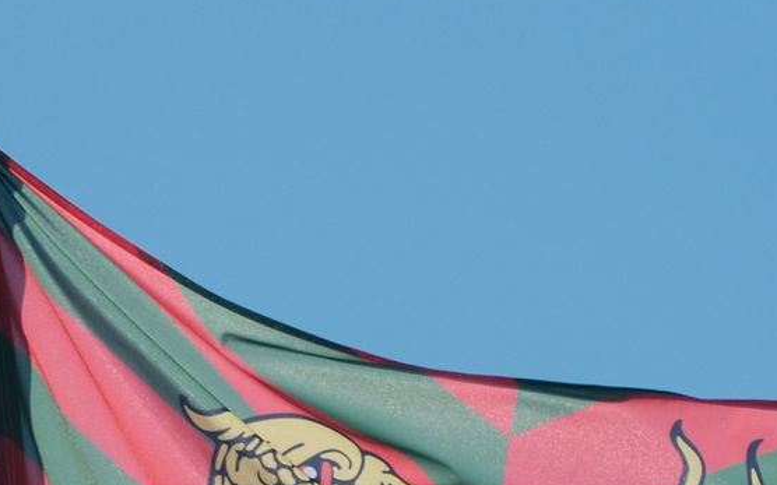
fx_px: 33529
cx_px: 383
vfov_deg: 0.8
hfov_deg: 1.3
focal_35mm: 1584
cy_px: 608
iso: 640
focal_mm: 300
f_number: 7.1
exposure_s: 1/1900
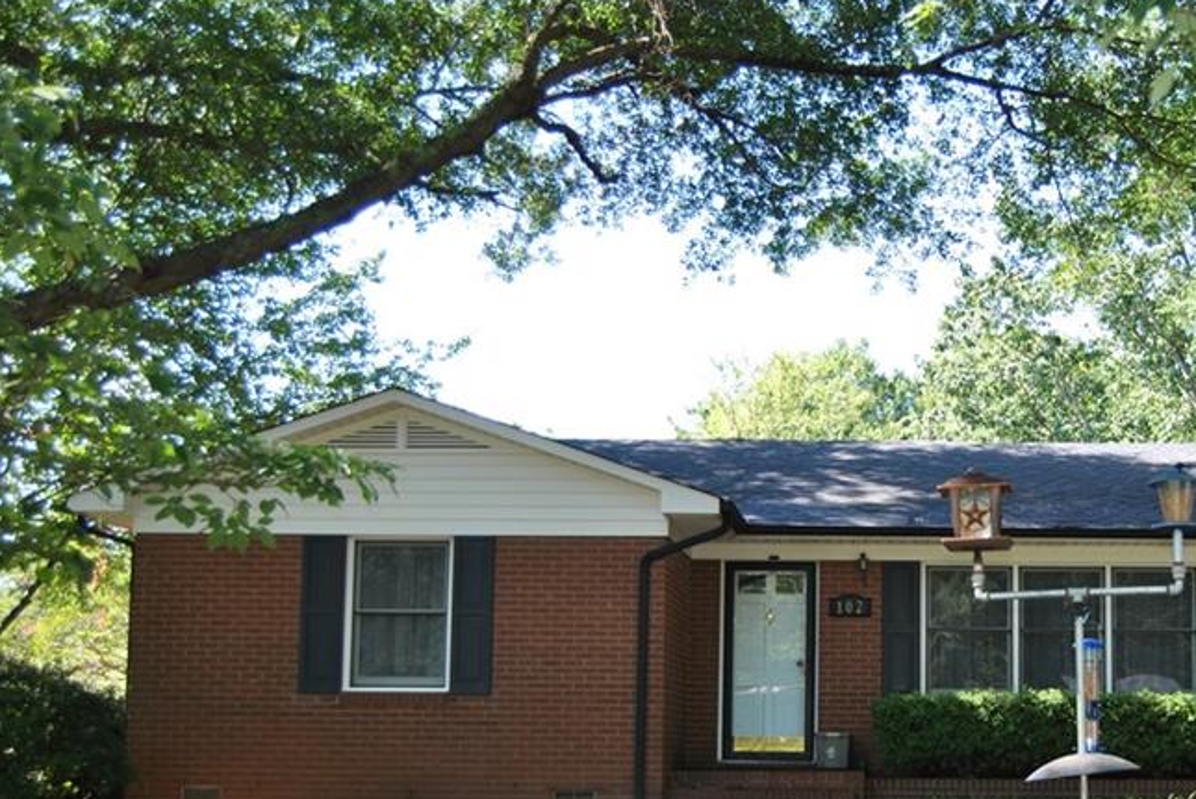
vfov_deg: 24.6
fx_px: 1822
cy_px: 554
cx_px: 914
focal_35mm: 55
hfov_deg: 35.4
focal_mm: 23
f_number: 3.8
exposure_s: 1/125
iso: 100
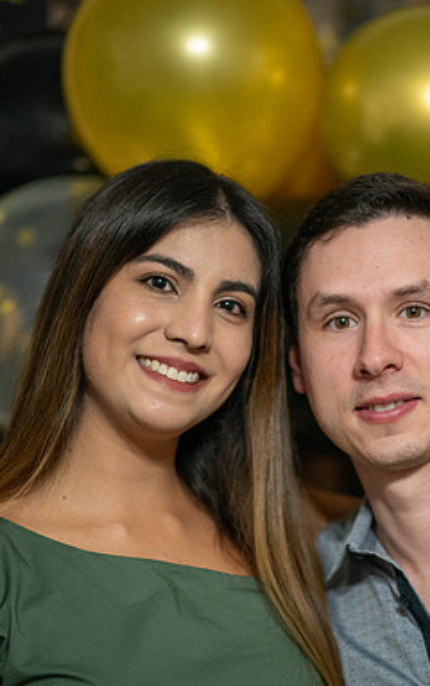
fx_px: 2452
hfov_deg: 10.0
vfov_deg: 15.9
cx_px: 312
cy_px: 344
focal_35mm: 131
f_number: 1.4
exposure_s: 1/640
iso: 5600
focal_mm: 85
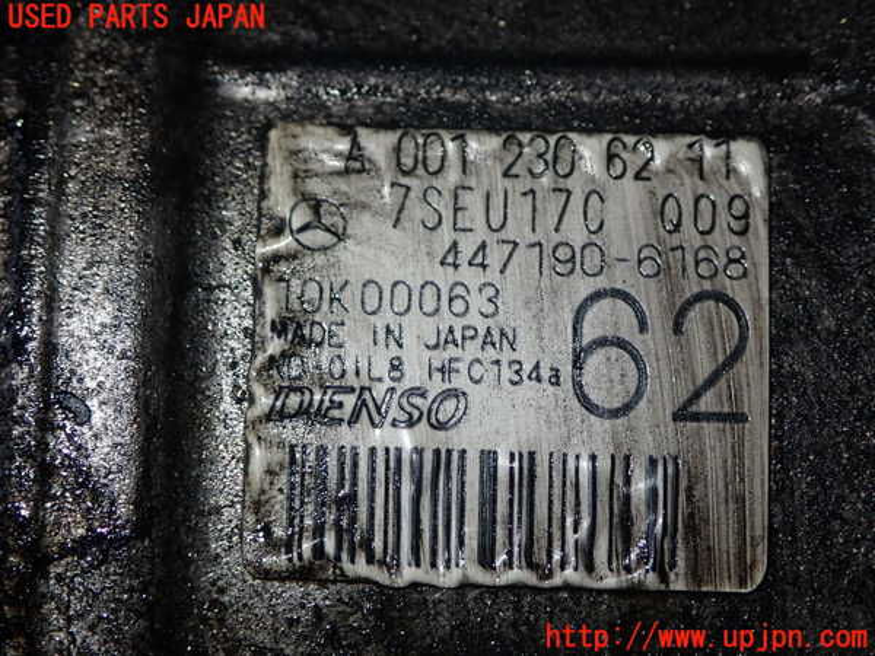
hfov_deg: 23.8
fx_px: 2073
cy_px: 328
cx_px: 438
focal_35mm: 82
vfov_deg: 18.0
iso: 200
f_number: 13
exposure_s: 1/80
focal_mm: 14.62
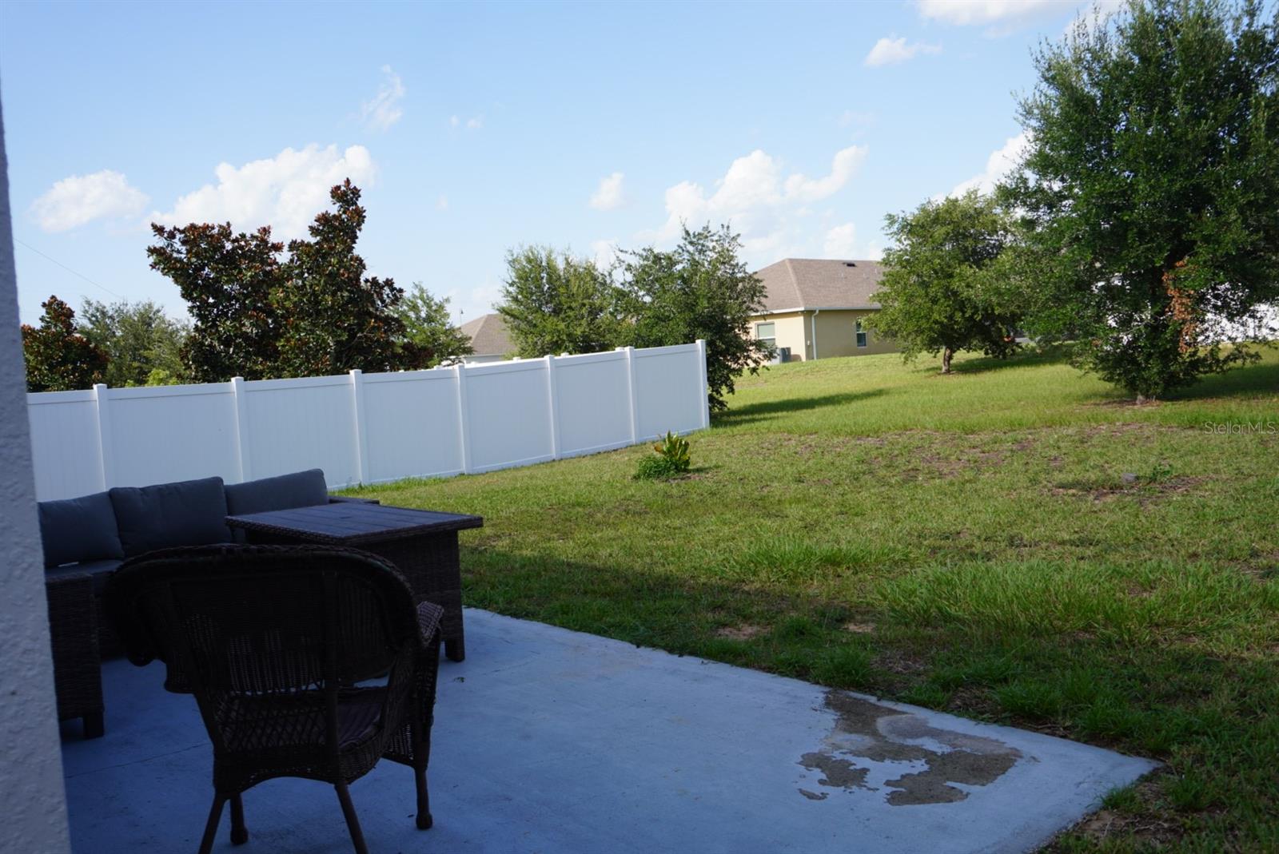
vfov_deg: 41.8
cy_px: 427
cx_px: 640
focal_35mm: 32
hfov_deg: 59.5
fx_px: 1120
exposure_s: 1/500
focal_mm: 21
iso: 100
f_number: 5
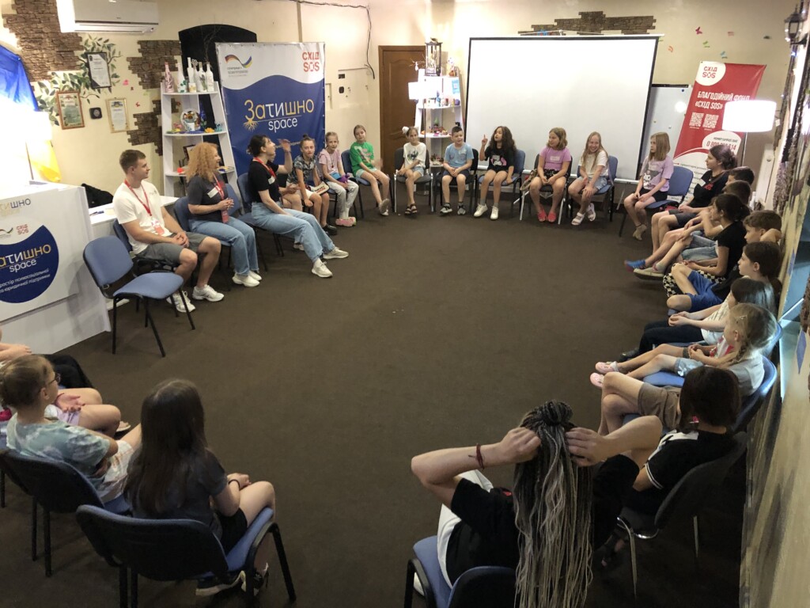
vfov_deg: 49.7
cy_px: 304
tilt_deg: -23.3
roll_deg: +0.3
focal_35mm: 28
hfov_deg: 63.4
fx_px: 655
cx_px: 405
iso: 100
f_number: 1.8
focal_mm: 4
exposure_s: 1/6
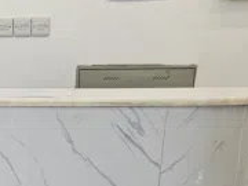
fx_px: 587
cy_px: 284
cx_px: -11
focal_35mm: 82
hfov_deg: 22.7
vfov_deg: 16.3
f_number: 1.8
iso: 50
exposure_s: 1/100
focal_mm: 5.4
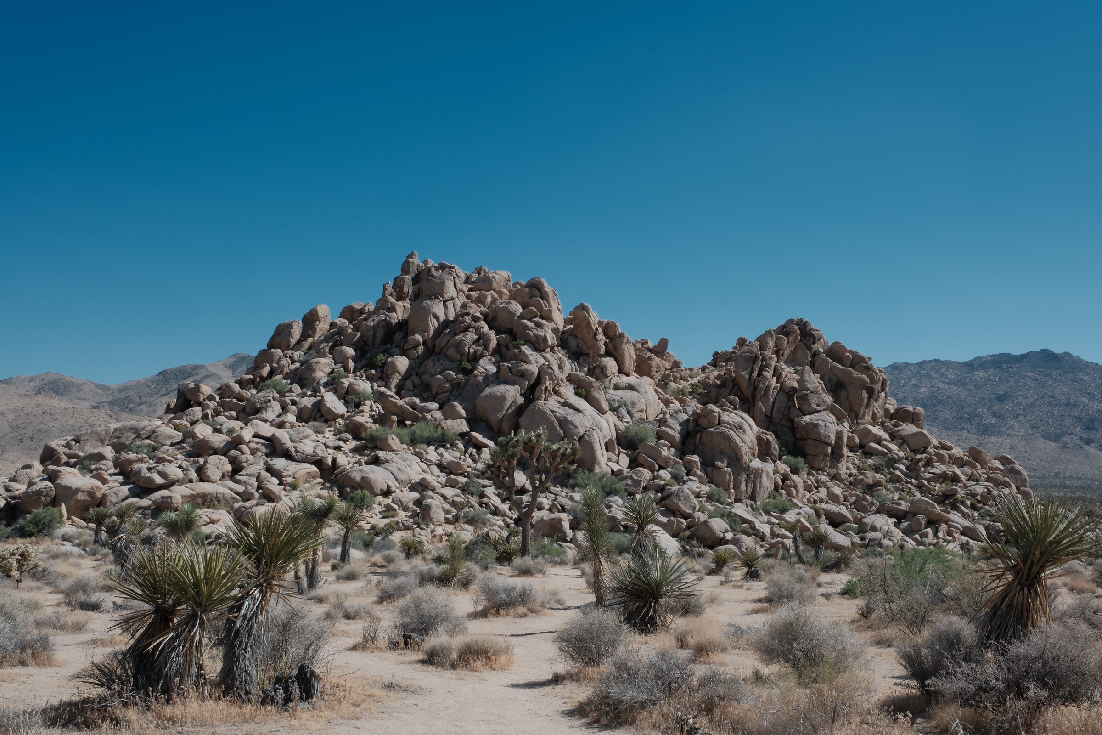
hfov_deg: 58.7
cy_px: 368
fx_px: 979
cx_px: 551
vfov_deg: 41.1
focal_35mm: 32
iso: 125
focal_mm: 21.2
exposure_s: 1/75
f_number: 16
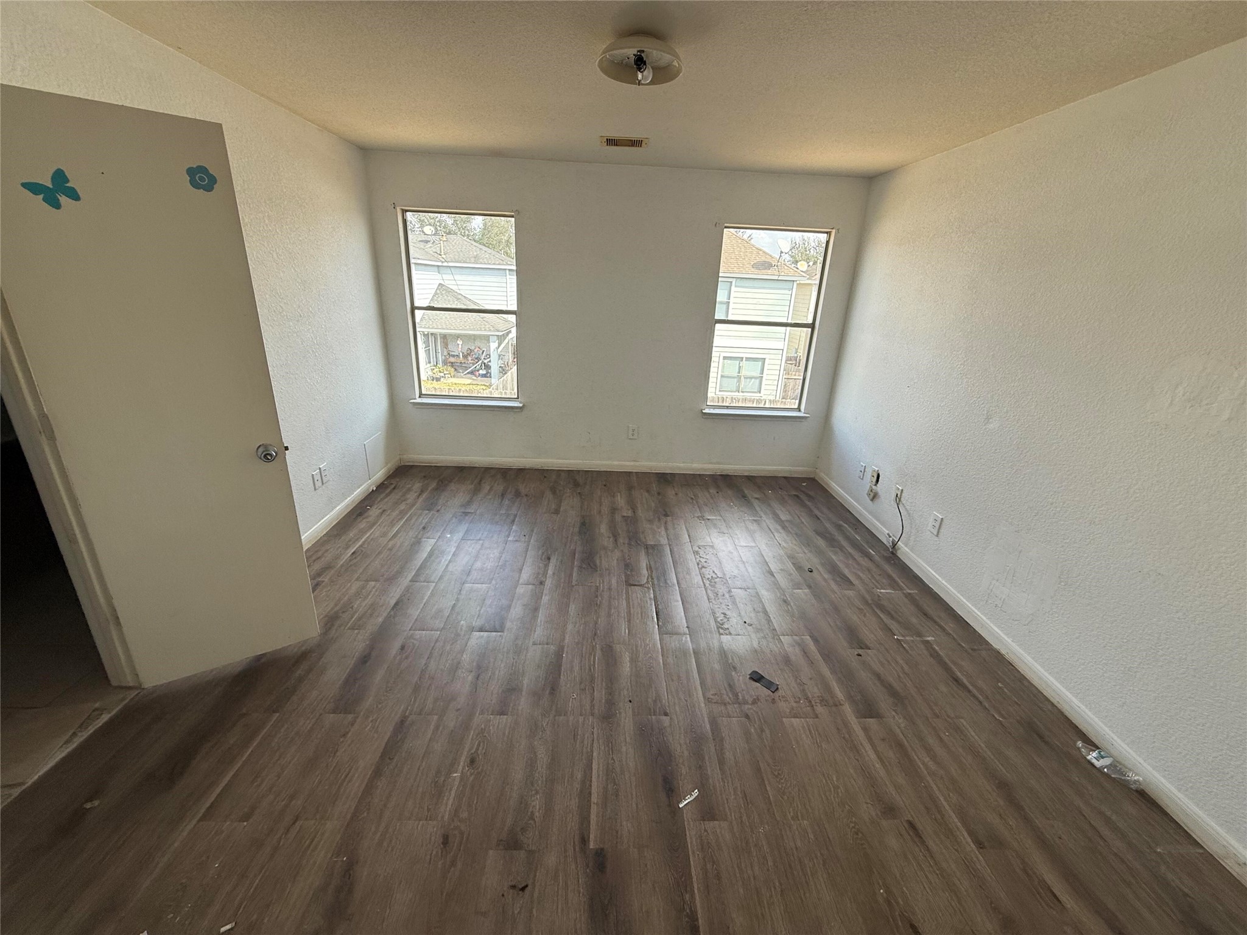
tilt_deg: -18.8
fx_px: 504
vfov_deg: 85.7
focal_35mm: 14
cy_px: 468
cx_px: 624
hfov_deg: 102.1
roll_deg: -1.9
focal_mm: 2.22
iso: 64
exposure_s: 1/173
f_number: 2.2
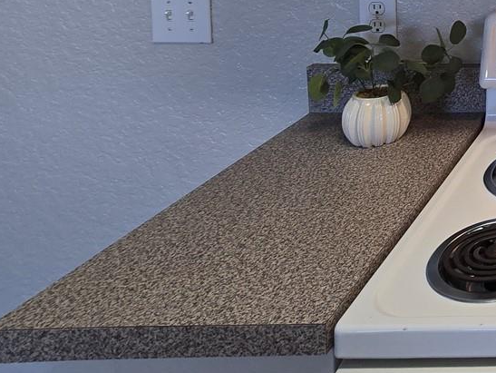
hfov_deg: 31.7
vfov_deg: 31.0
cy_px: -90
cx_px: 698
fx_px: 545
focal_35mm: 38
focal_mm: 2.2
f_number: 2.2
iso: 64
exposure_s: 1/60
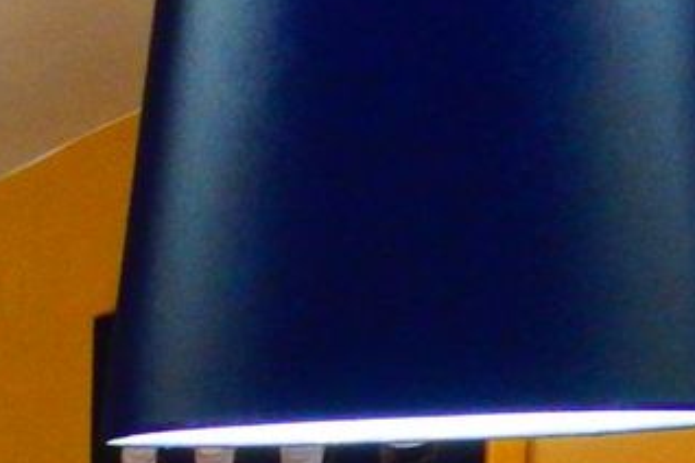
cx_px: -933
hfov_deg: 12.5
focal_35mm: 131
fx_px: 2529
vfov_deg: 9.8
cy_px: 904
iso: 400
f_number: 3.1
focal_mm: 4.5
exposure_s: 1/10
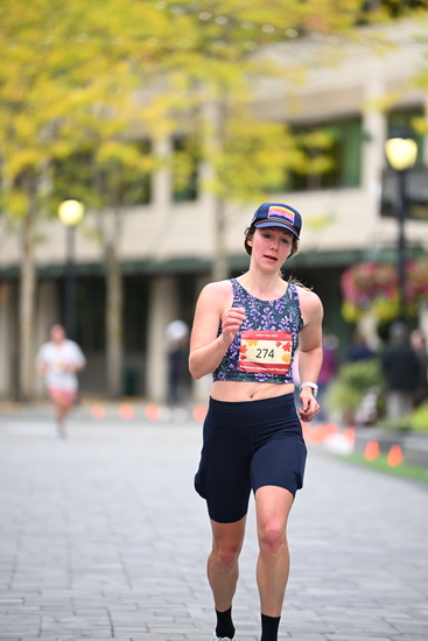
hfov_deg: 6.9
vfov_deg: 10.3
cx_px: 214
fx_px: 3564
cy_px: 320
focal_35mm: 200
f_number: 2.8
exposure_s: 1/1600
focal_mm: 200
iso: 1000
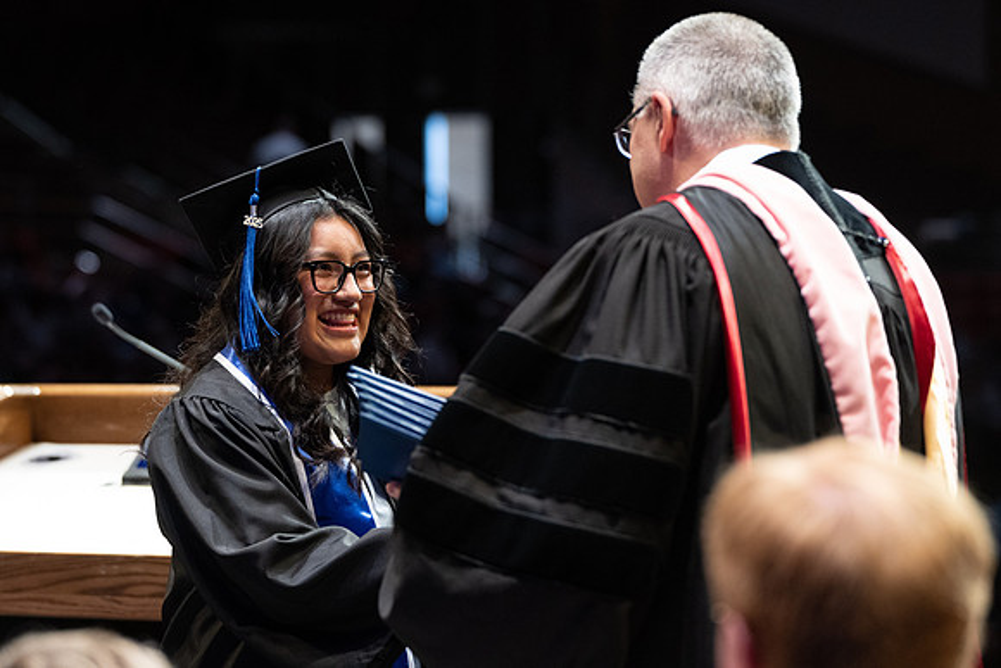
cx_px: 402
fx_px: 3512
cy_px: 317
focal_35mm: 126
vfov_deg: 10.9
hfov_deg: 16.2
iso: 2500
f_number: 3.2
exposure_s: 1/400
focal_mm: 105
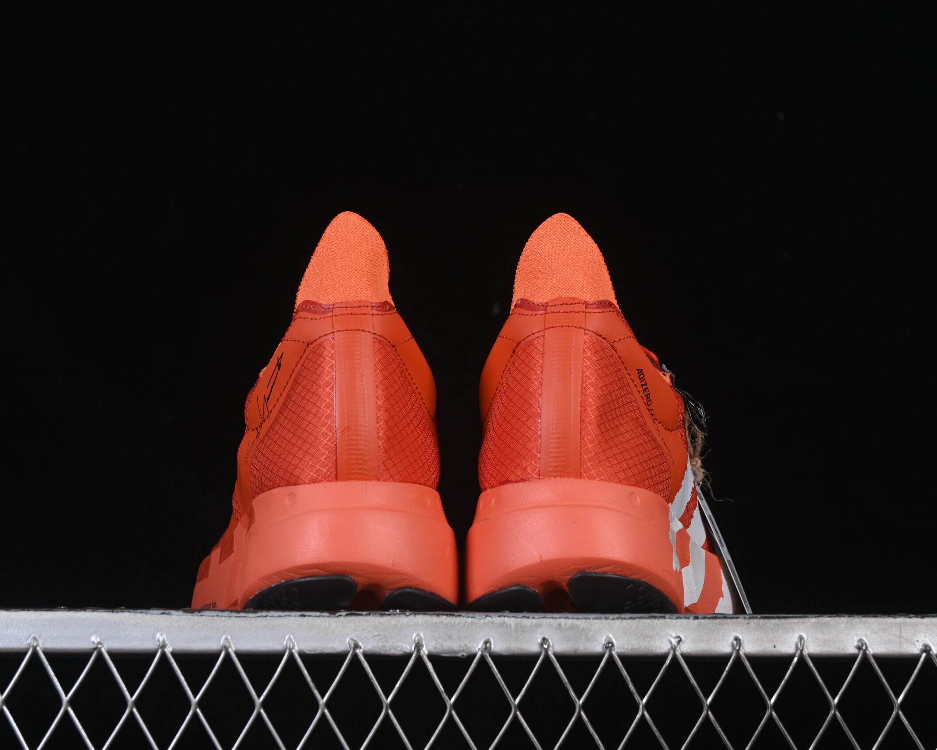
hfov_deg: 22.5
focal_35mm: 85
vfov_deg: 18.1
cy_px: 376
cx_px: 464
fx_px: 2357
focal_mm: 50
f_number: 8
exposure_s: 1/80
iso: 160
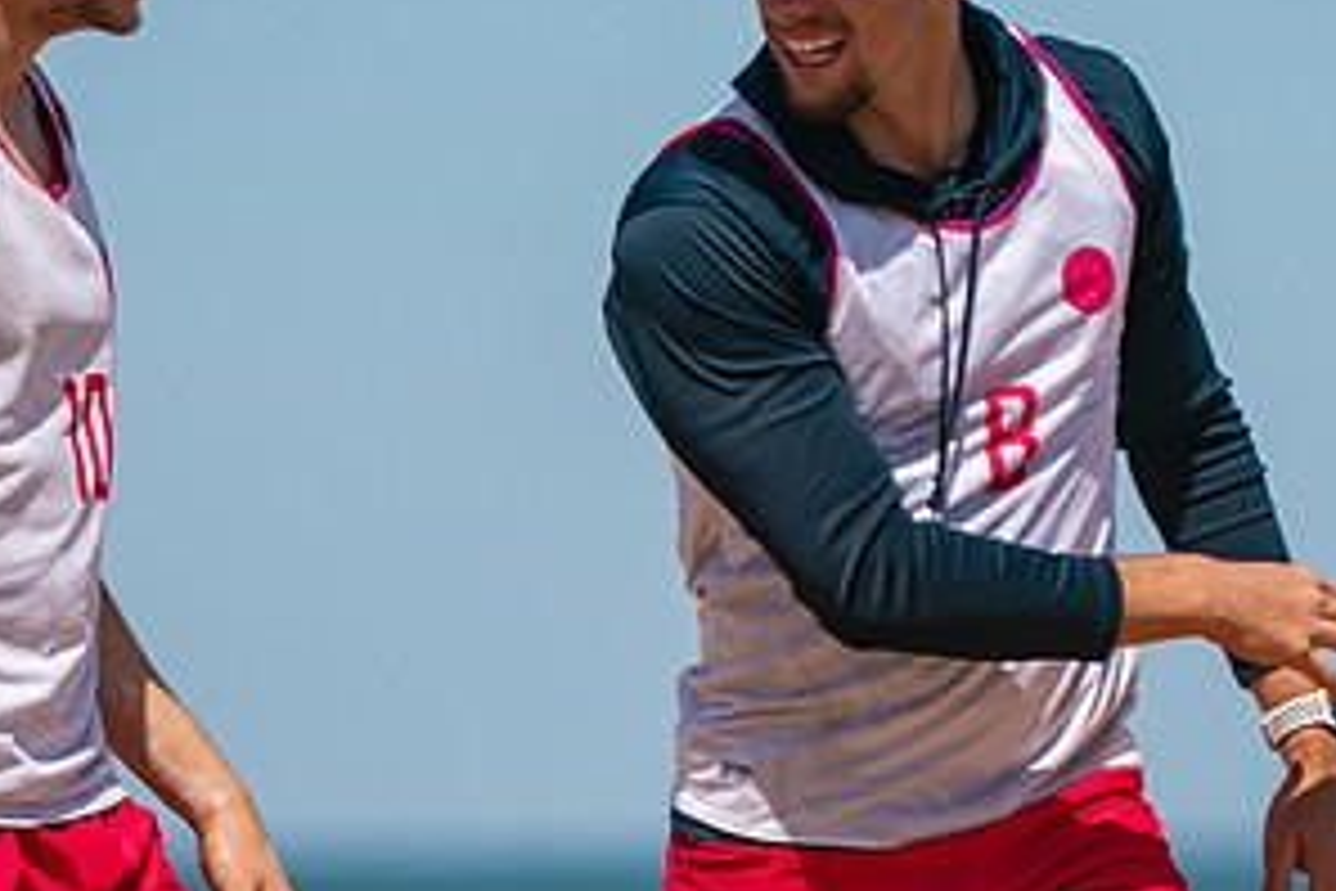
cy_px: 429
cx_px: 921
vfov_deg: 2.0
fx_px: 25011
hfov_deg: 3.1
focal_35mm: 674
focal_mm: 200
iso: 400
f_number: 2.8
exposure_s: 1/10000
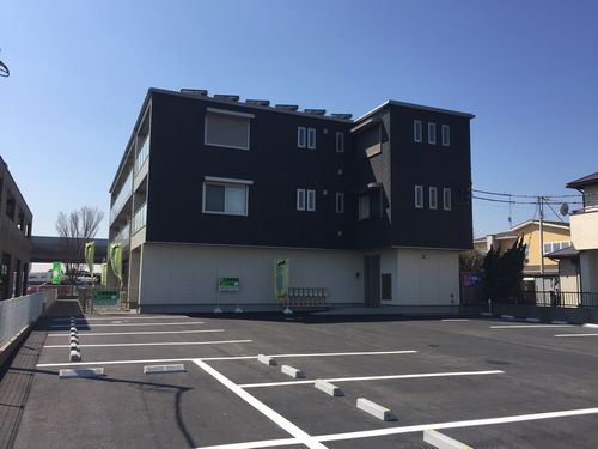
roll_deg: -2.0
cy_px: 224
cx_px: 299
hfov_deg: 61.7
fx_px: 501
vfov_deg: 48.2
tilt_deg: +7.0
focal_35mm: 29
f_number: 2.2
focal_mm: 4.15
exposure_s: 1/1799
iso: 32
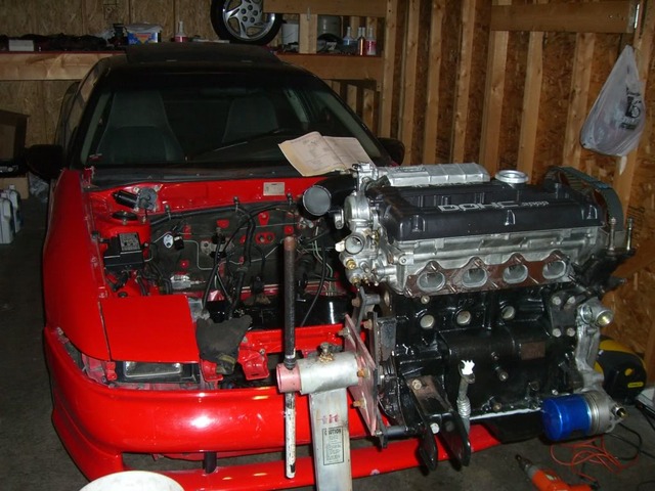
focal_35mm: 38
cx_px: 328
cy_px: 246
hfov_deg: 49.0
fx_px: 719
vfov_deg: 37.7
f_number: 2.7
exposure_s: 1/60
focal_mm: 6.2
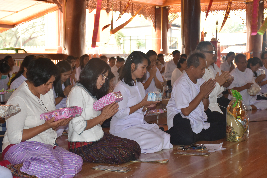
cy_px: 89
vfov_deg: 18.9
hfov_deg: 28.1
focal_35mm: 72
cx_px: 134
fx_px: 534
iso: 800
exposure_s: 1/125
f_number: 5.6
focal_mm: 48
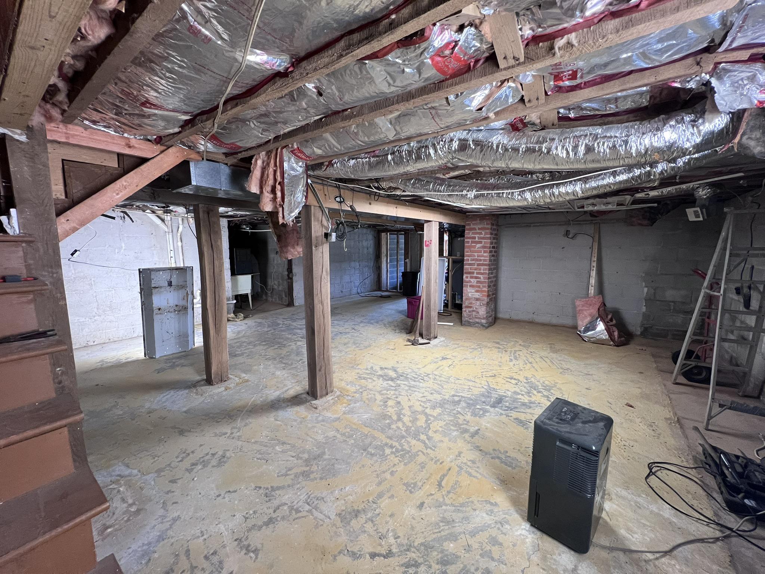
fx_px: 287
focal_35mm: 13
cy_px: 287
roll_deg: +0.4
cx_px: 382
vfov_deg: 89.9
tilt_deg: -7.5
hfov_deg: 106.2
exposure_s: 1/60
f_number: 1.8
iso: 320
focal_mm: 1.57
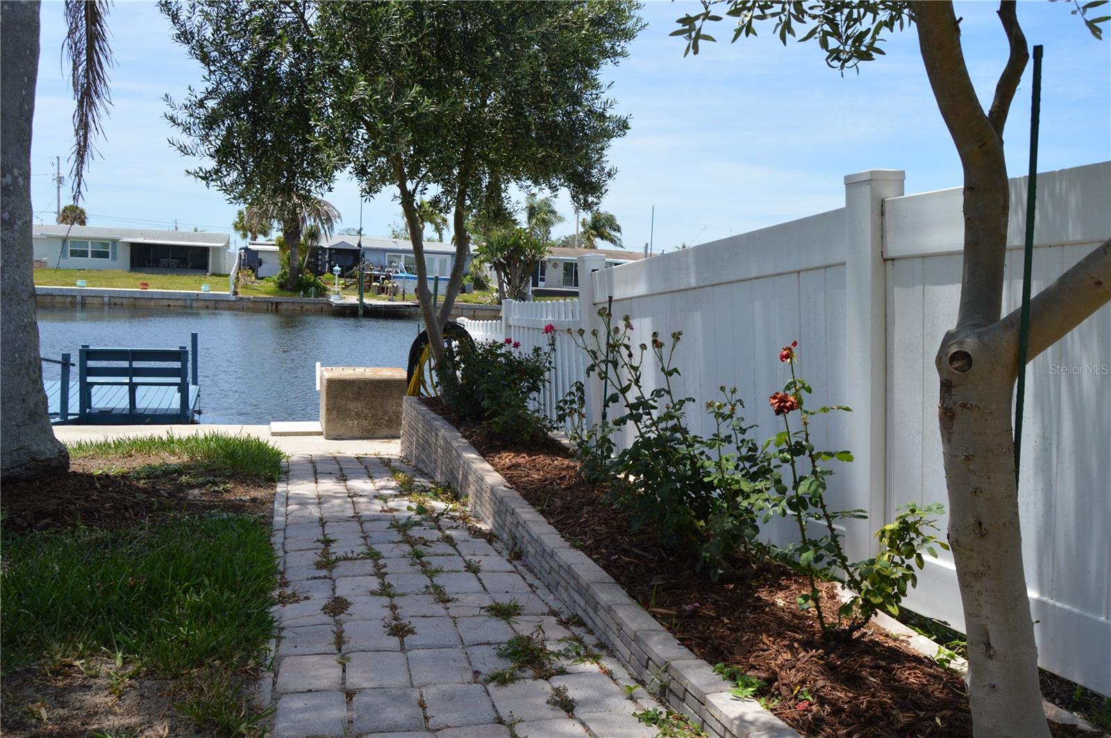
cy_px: 369
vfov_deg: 47.8
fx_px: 832
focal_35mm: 27
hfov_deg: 67.4
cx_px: 556
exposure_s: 1/250
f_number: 8
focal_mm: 18
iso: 100
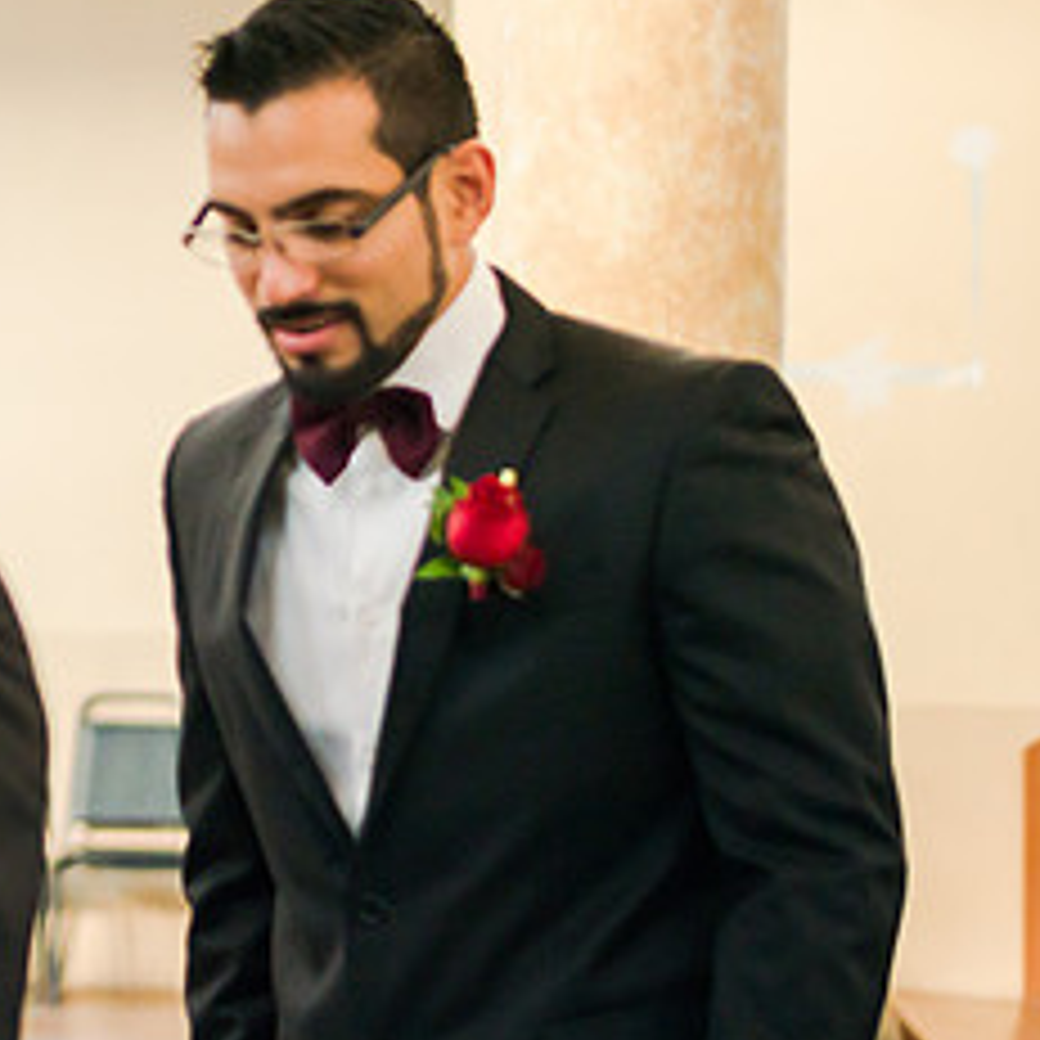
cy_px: 420
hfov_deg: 12.6
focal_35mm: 132
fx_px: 4487
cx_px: -470
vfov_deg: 13.2
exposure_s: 1/640
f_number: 1.8
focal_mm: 50
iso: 640
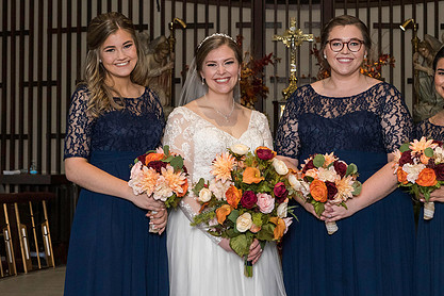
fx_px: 1098
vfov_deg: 15.3
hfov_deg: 22.8
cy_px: 116
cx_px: 264
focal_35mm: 89
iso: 1250
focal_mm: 55
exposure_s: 1/160
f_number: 6.3
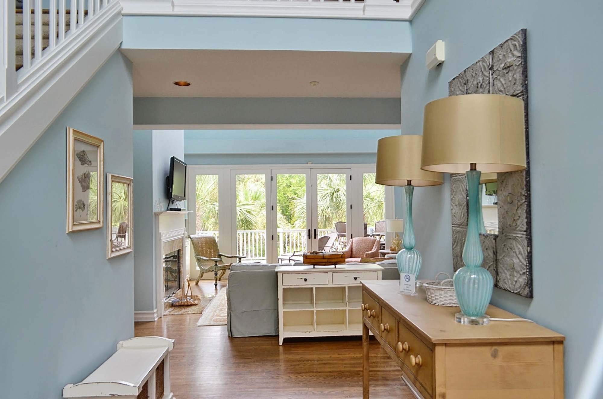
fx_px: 451
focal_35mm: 27
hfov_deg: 67.5
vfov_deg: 47.7
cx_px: 302
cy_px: 200
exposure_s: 1/125
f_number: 5.6
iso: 400
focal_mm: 18
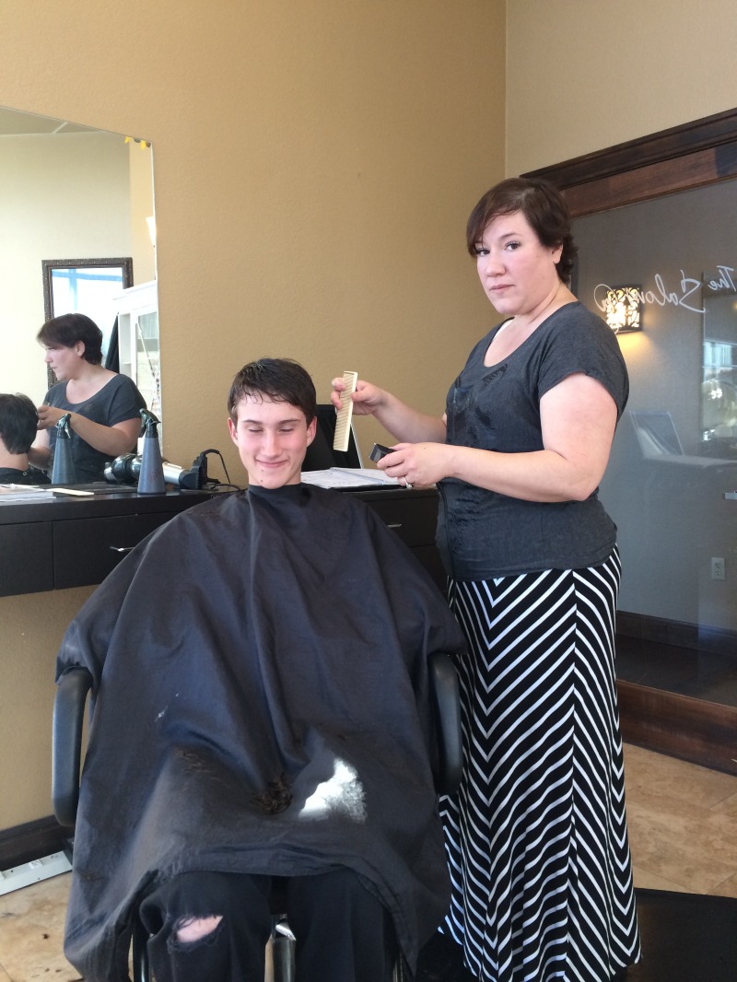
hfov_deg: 48.2
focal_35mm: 29
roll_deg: +1.3
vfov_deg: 61.6
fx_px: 823
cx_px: 368
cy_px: 491
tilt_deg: -5.4
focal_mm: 4.15
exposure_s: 1/30
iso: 50
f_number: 2.2
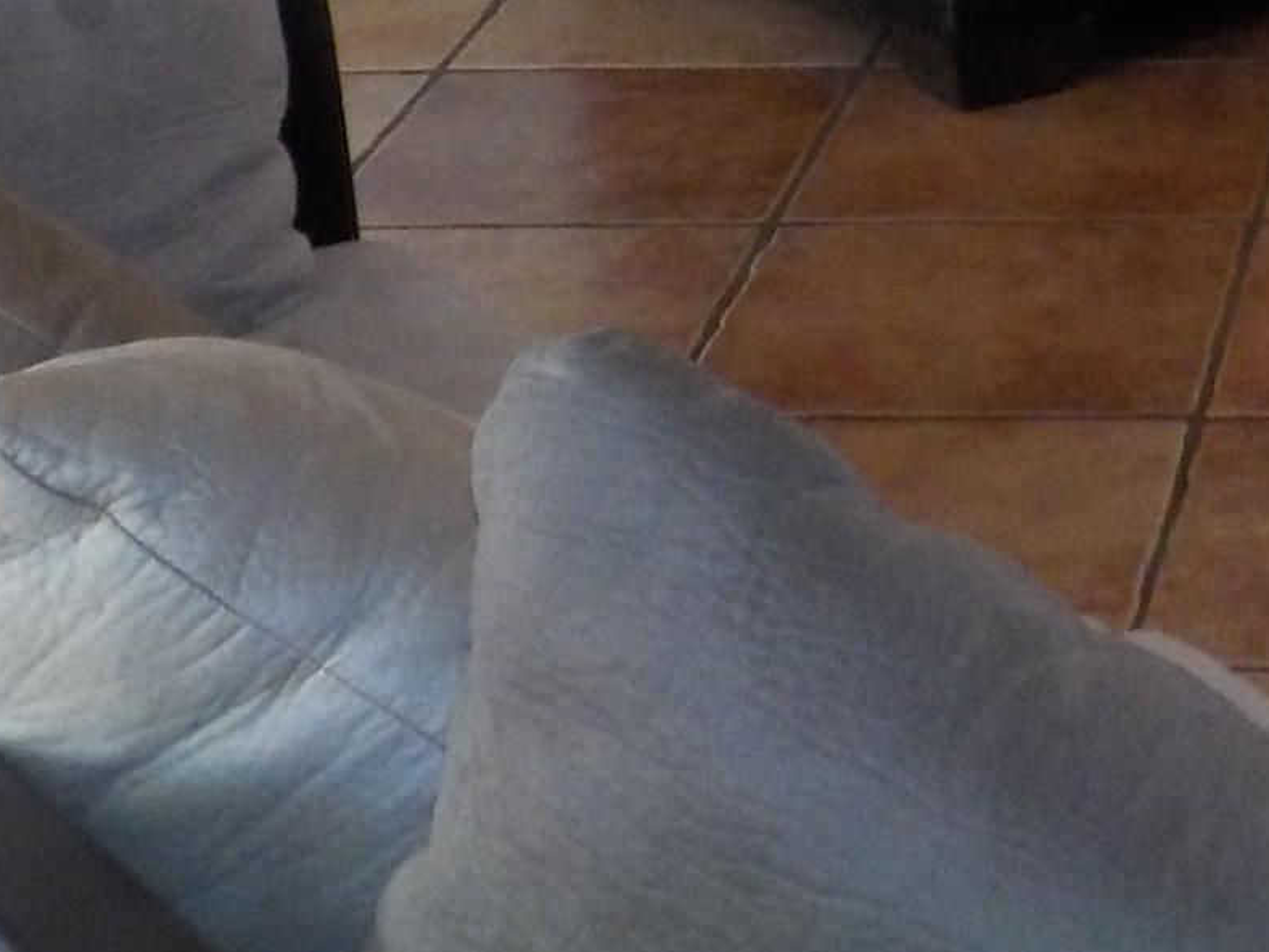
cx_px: 1195
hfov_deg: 17.0
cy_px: -753
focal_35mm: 114
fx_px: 4180
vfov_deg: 12.0
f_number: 3.3
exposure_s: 1/30
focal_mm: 4.1
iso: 360
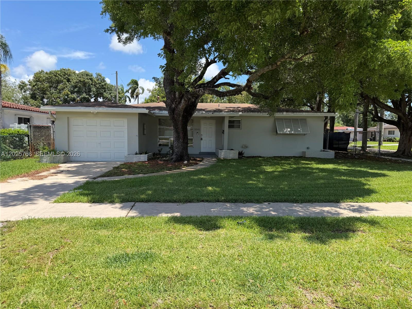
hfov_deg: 71.6
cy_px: 154
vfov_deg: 56.8
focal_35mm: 24
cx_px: 206
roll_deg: -0.6
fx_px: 286
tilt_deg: -4.5
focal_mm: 6.76
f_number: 1.78
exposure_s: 1/2703
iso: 80
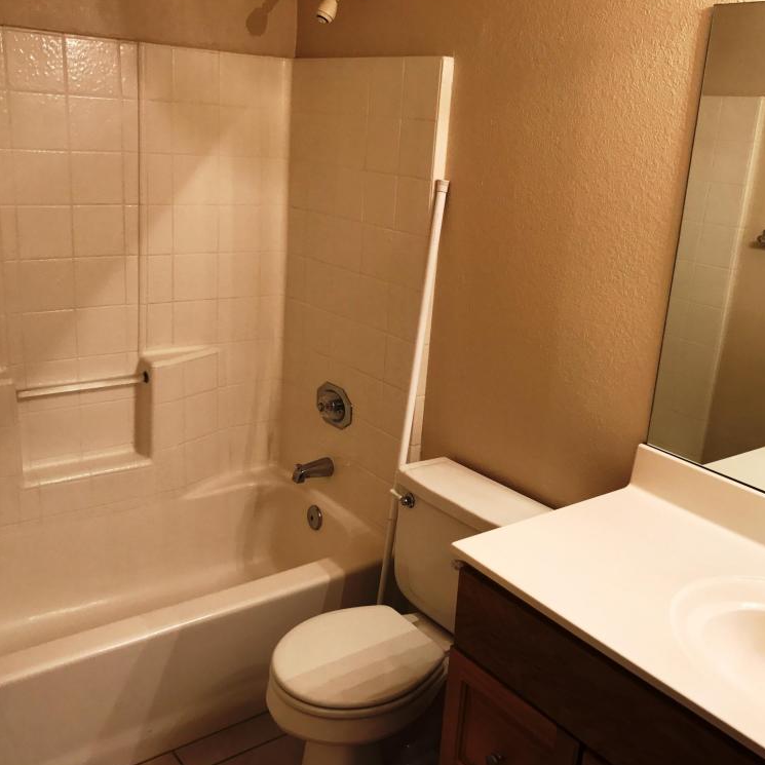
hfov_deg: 48.4
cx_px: 409
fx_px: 850
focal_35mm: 34
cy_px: 378
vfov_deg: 48.4
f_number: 1.8
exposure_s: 1/30
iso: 40
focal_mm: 3.99
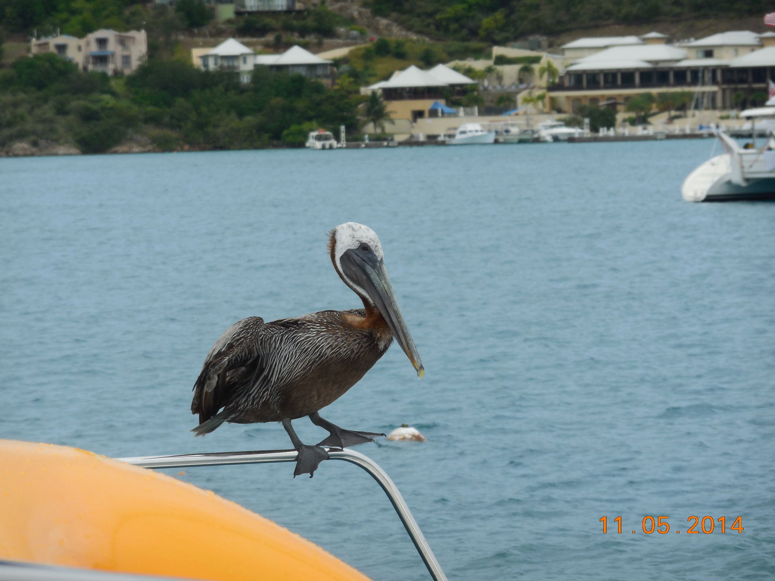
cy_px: 290
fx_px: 4993
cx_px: 388
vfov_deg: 6.7
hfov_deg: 8.9
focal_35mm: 223
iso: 125
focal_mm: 39.8
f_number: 5.8
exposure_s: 1/400
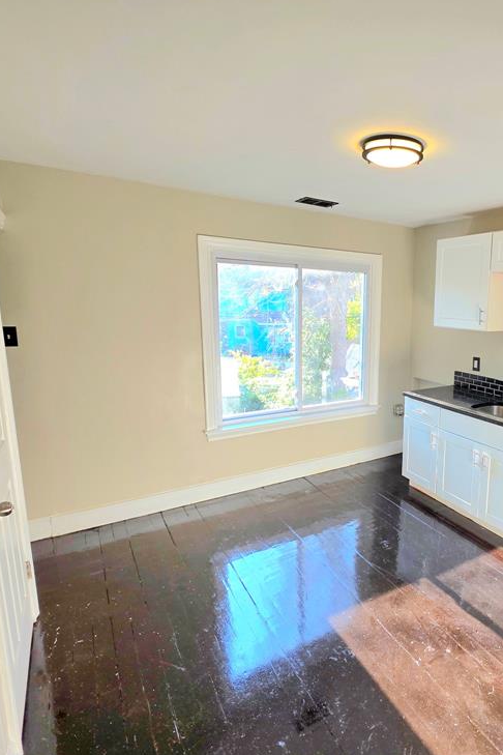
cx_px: 372
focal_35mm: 19
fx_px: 398
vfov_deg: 86.9
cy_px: 384
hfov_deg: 61.3
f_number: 1.9
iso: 40
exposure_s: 1/120
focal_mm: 2.2
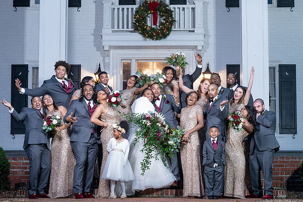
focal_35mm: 110
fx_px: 923
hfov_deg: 18.6
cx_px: 146
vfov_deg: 12.5
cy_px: 99
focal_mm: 102
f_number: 6.3
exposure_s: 1/100
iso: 2000
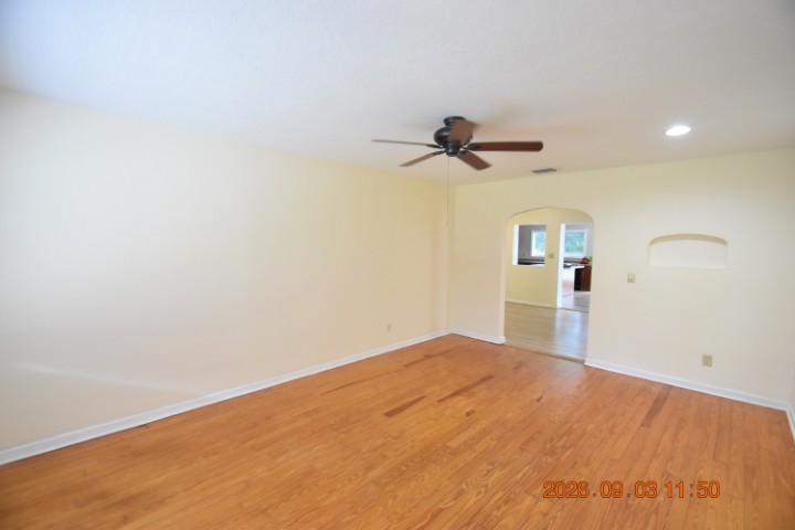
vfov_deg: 77.3
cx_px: 398
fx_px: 331
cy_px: 265
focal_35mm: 15
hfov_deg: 100.4
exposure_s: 1/60
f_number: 3.5
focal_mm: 10
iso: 1800
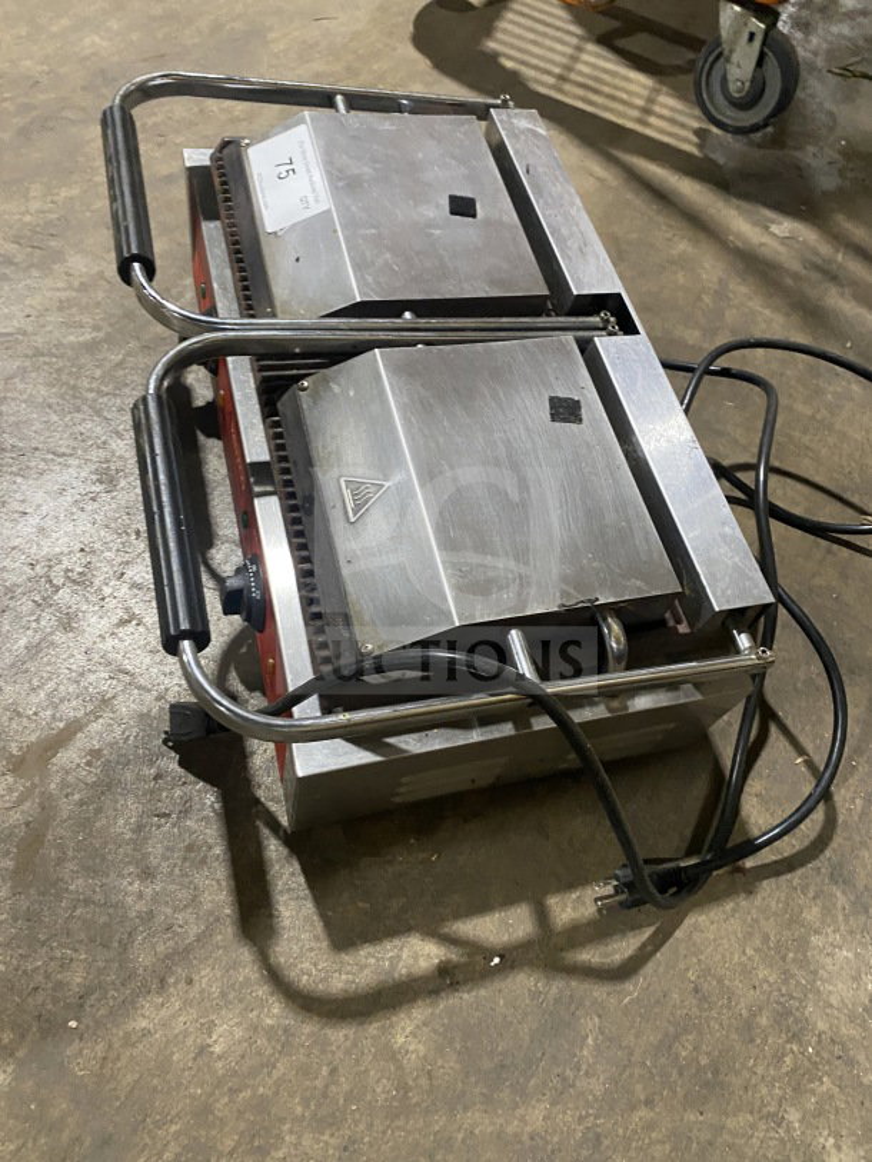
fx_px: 873
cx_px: 436
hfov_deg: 53.1
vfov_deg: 67.3
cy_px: 581
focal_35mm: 26
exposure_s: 1/59
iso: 500
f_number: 1.8
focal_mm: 4.25
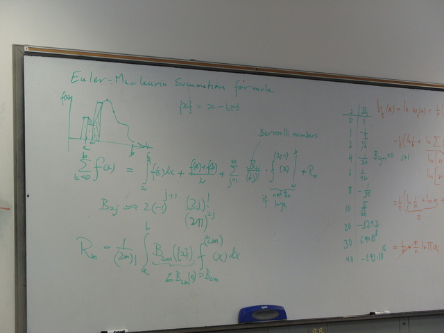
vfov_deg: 21.0
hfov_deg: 27.8
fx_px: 898
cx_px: 222
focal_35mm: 70
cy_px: 166
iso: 200
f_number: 3.3
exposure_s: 1/90
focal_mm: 15.5
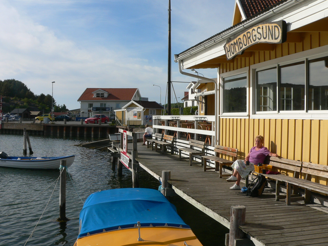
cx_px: 164
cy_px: 123
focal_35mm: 36
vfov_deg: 39.7
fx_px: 341
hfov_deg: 51.4
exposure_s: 1/500
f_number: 5.6
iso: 80
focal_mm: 6
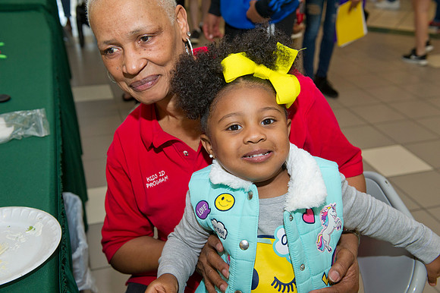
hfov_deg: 48.5
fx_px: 489
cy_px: 146
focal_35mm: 40
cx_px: 220
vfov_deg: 33.4
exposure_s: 1/250
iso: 1250
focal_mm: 40
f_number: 5.6
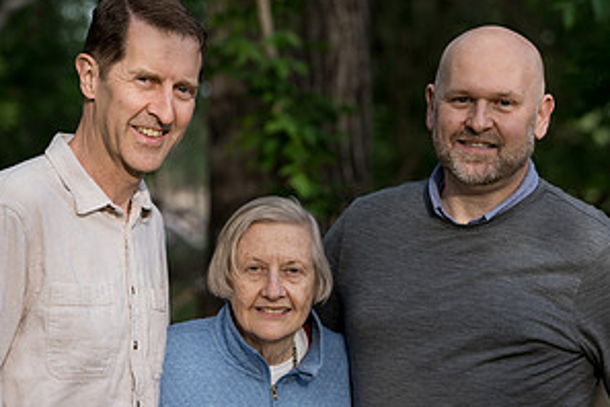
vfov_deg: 10.6
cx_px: 306
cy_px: 335
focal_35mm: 129
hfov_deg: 15.9
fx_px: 2186
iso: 200
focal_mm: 85
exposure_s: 1/160
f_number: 3.5
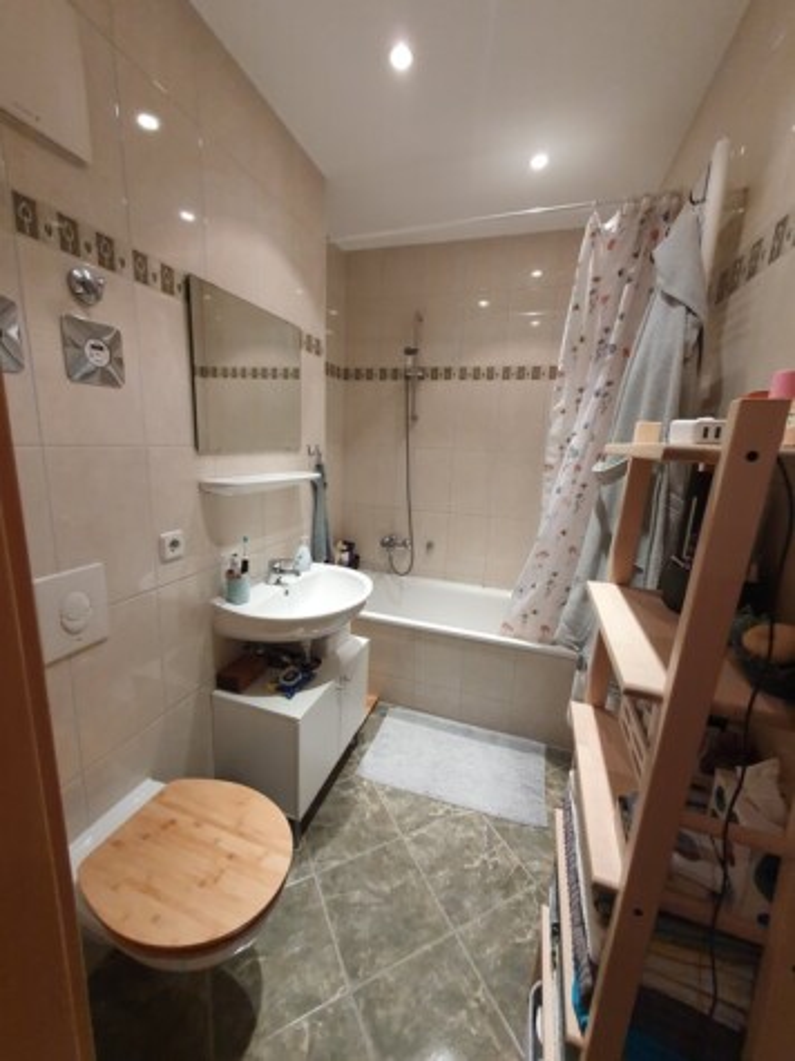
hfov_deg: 89.9
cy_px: 530
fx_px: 398
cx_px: 398
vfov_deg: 106.2
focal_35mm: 13
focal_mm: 1.8
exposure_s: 1/33
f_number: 2.2
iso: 320
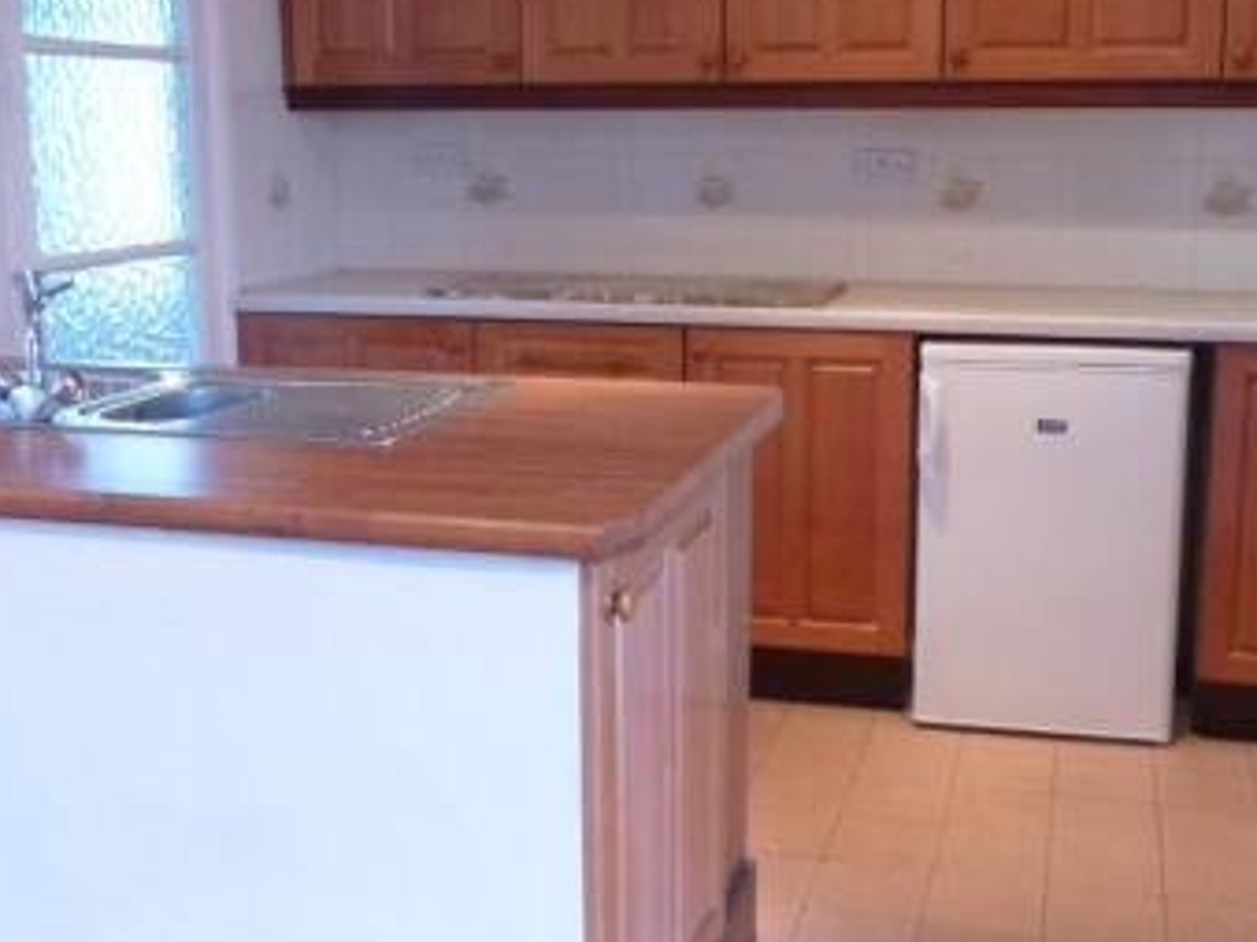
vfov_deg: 33.5
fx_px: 1561
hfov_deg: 43.8
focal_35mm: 43
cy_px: 399
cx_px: 677
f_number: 3.5
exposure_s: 1/15
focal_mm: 4.5
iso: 400
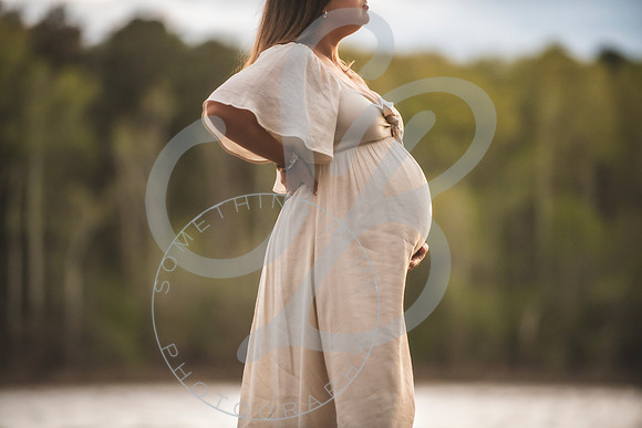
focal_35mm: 203
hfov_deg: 10.1
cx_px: 318
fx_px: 3623
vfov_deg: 6.8
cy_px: 214
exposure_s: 1/320
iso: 2000
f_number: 2.8
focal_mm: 200
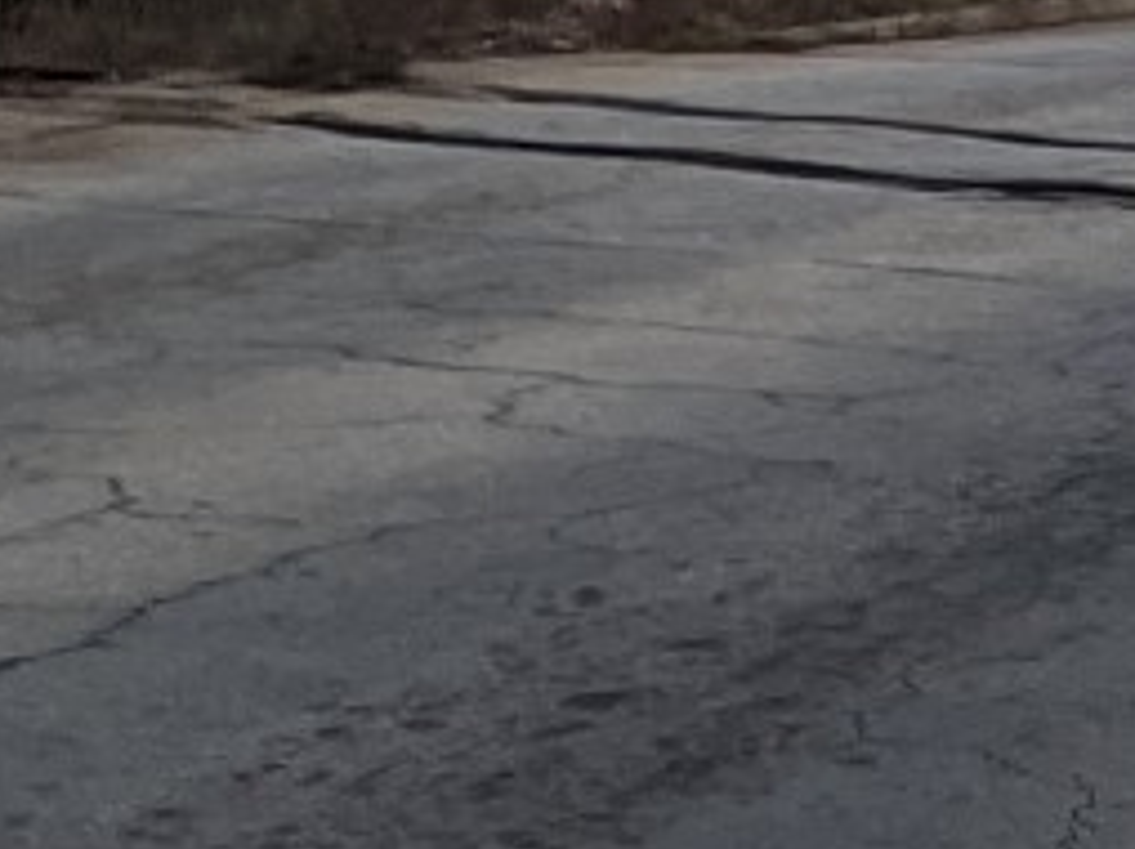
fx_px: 5372
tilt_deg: +3.8
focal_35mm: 164
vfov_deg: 8.4
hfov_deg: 10.7
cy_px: -1095
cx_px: 2480
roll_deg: -0.6
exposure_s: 1/215
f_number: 1.6
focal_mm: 4.2
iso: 32
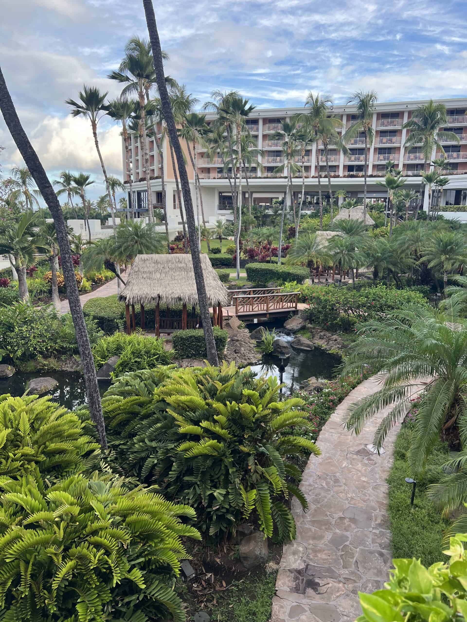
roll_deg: +0.9
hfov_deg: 53.1
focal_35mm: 26
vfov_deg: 67.3
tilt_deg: -11.7
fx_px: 468
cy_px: 311
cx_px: 234
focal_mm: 5.7
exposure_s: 1/384
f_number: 1.5
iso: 50
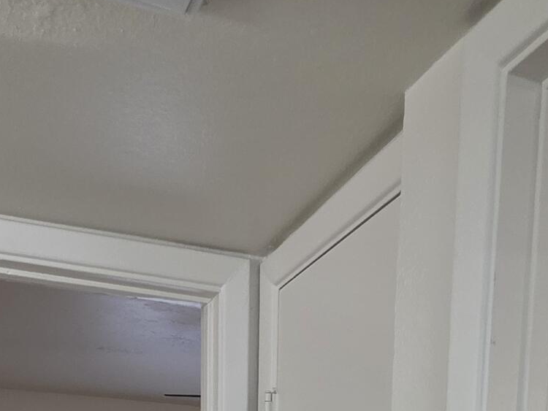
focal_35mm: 52
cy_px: 742
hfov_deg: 36.8
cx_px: 292
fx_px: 823
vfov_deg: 20.1
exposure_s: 1/60
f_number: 1.9
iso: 200
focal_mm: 2.2
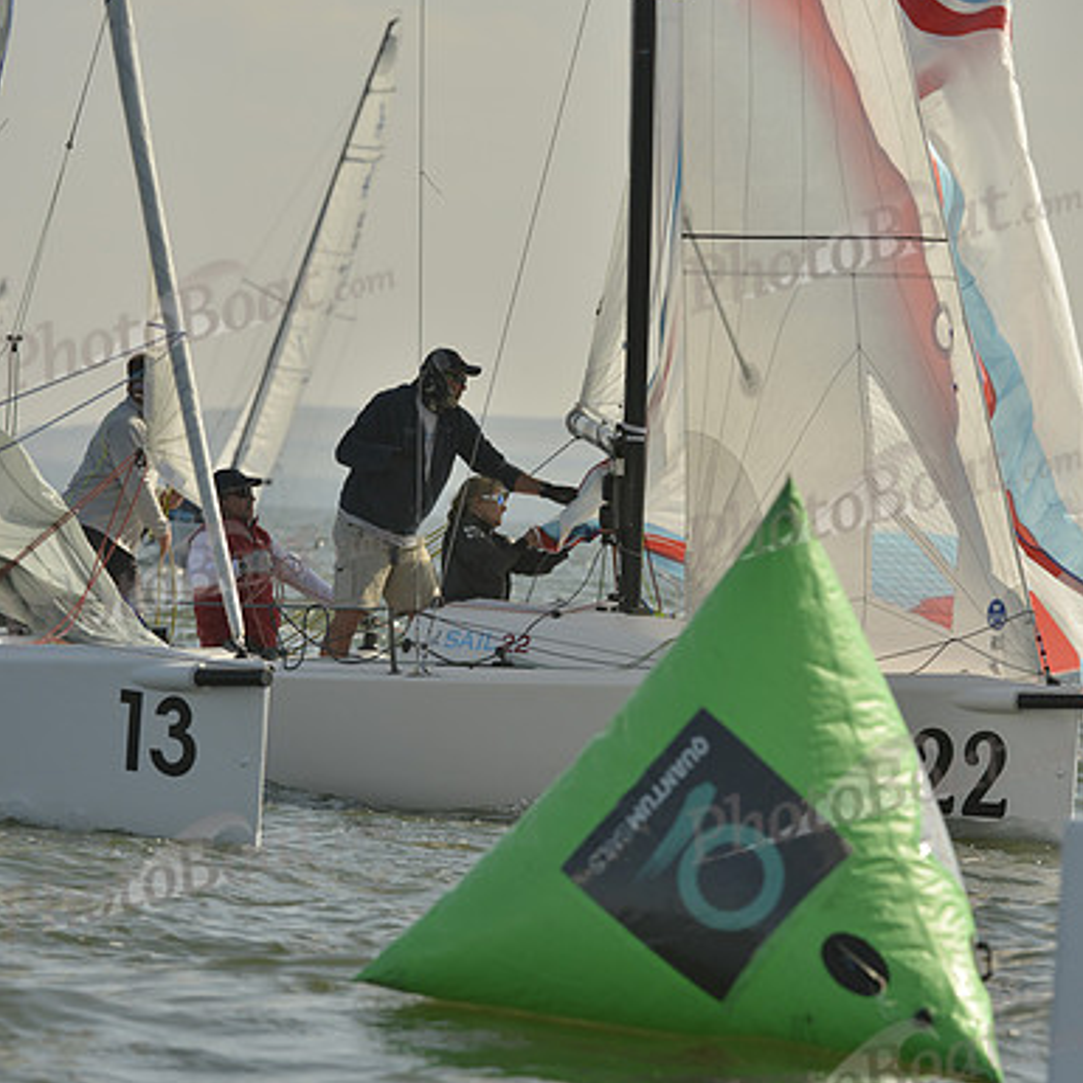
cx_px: 542
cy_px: 686
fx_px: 12707
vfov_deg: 4.9
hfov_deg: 4.9
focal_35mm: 359
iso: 280
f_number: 7.1
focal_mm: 280
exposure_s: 1/1600
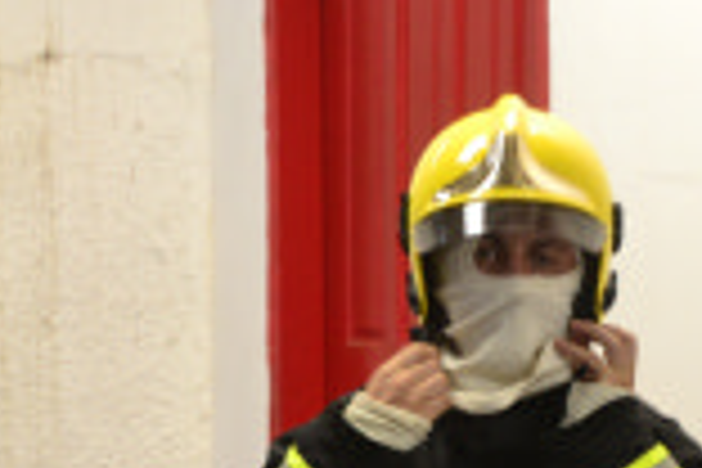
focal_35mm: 154
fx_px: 3003
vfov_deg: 8.7
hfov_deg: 13.3
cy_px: 736
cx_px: 513
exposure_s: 1/50
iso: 800
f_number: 4.5
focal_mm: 32
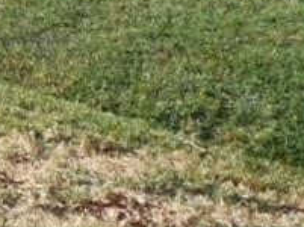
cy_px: -406
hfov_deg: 9.3
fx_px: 1639
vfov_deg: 7.2
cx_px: -457
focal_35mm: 187
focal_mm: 4.5
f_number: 3.7
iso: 80
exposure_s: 1/250
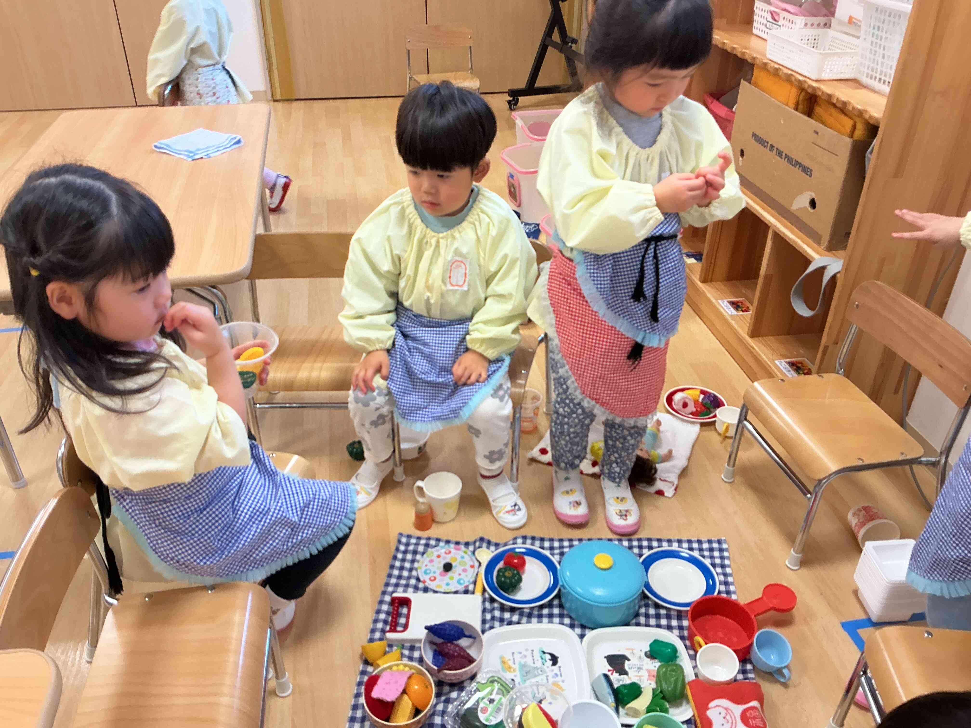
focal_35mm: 29
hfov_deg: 61.7
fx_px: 813
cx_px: 486
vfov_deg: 48.2
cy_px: 364
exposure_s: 1/60
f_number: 1.8
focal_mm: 3
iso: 40
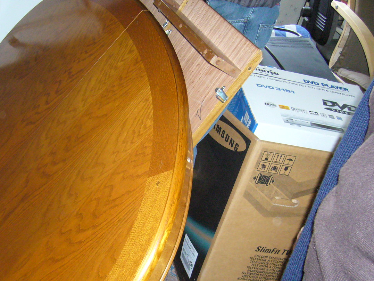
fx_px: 562
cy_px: 174
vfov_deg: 27.9
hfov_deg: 36.2
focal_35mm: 52
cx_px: 108
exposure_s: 1/30
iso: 250
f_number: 2.8
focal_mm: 5.8
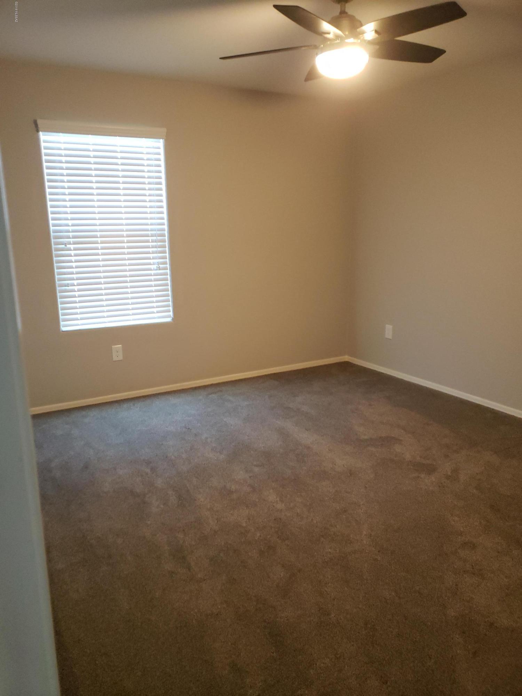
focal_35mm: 26
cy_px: 348
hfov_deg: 53.1
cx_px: 261
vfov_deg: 67.3
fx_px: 523
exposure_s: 1/40
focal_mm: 4.3
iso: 320
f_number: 1.5
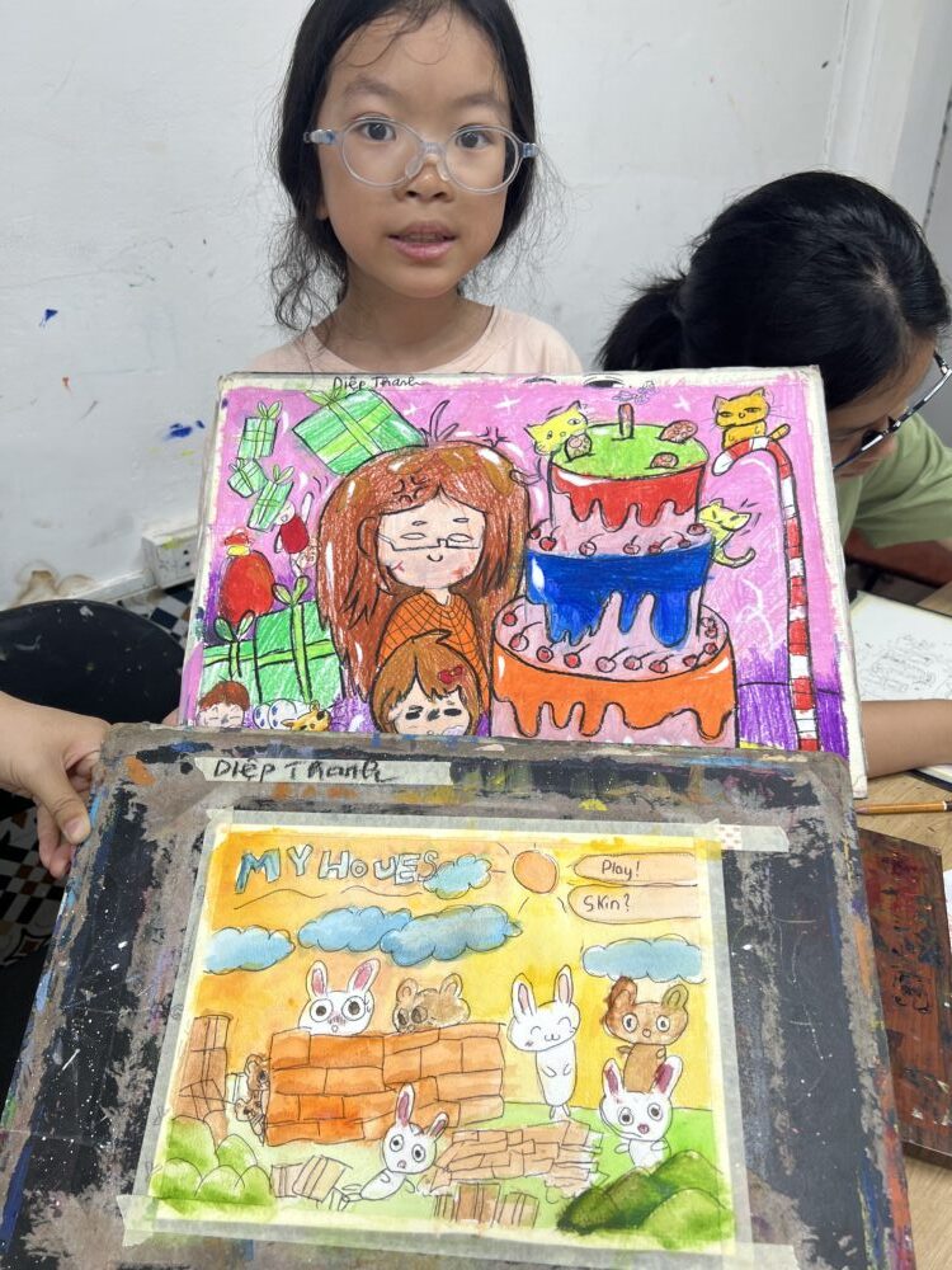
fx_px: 953
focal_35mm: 26
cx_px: 476
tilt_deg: -28.8
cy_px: 635
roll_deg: +0.1
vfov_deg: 67.3
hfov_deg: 53.1
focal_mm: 5.7
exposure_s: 1/100
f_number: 1.5
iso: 40
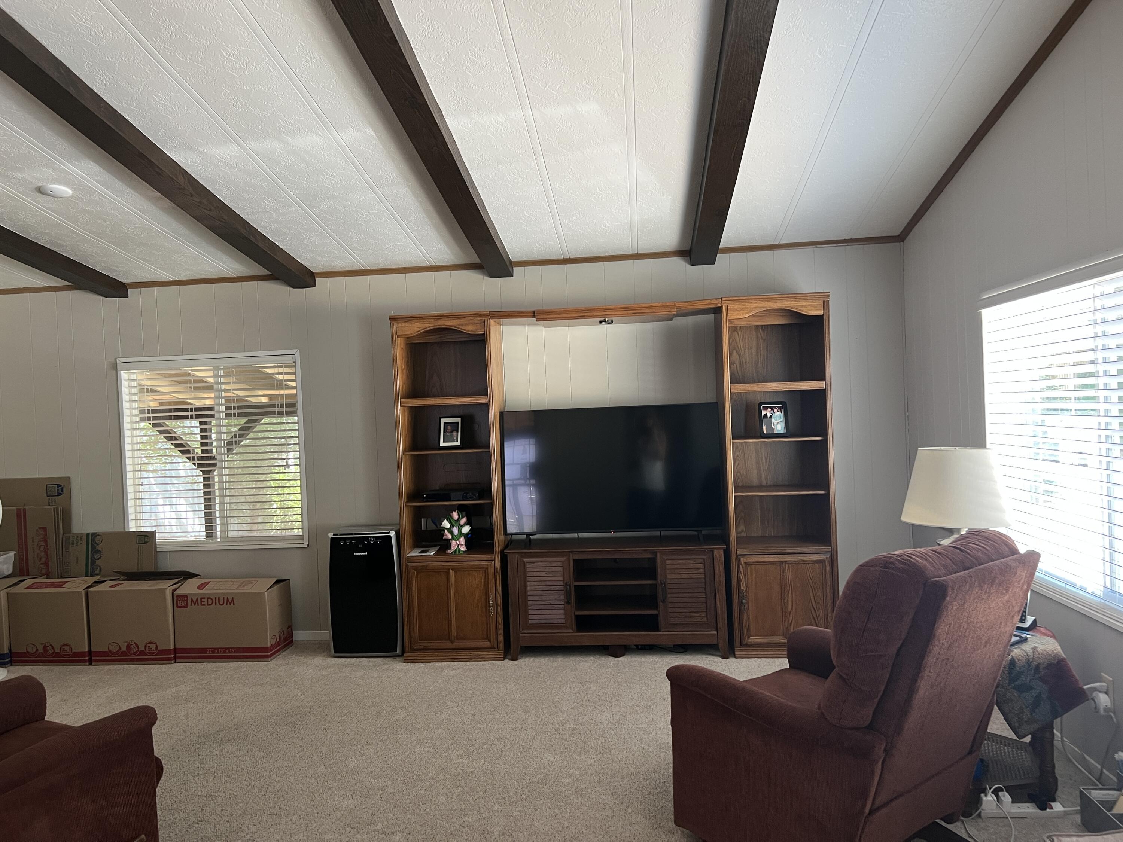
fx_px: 843
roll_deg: +2.0
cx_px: 562
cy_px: 421
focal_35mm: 26
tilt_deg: -2.0
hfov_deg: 67.3
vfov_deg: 53.1
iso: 160
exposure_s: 1/60
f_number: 1.5
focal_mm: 5.7
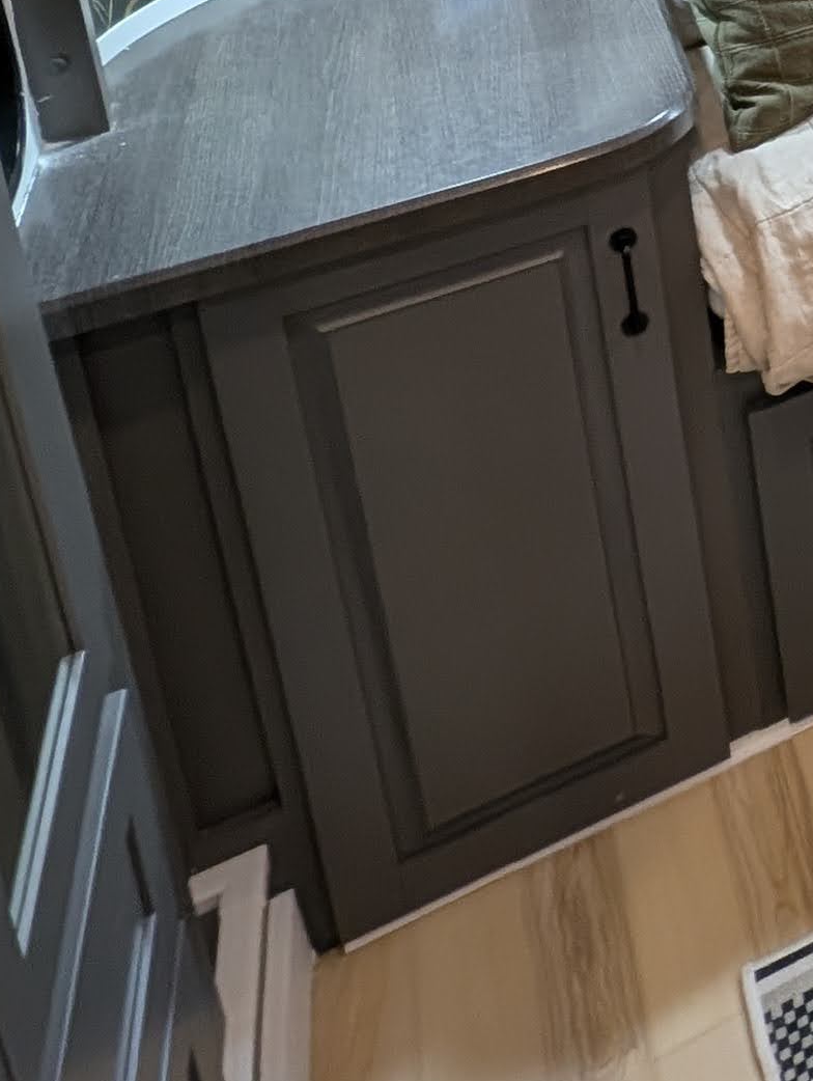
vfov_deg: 30.6
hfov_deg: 20.9
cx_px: 1468
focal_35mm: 47
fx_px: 1469
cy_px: -364
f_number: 1.95
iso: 58
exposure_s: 1/23.1
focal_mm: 2.23
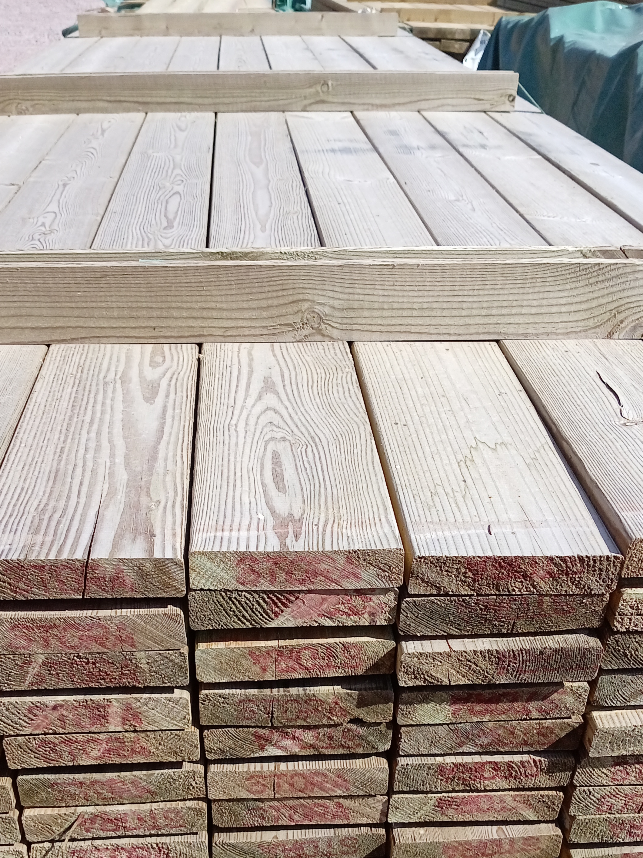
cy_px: 589
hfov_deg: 39.6
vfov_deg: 50.2
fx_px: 892
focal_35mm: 36
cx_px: 299
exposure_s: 1/1224
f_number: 1.8
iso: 101
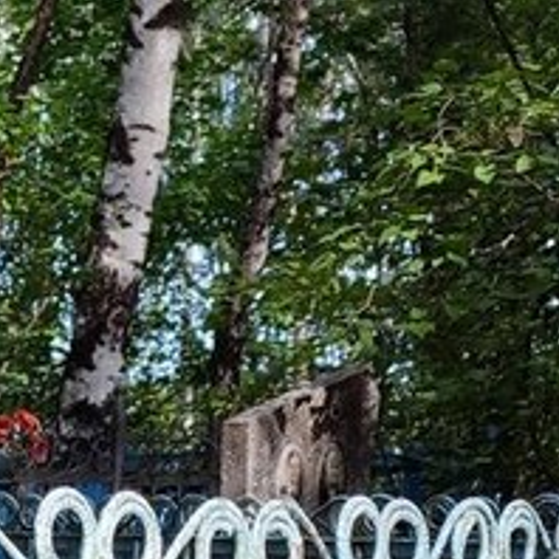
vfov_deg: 13.9
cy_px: 946
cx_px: -243
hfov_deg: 14.4
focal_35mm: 114
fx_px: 2083
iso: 51
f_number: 1.9
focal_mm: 6.04
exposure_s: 1/100
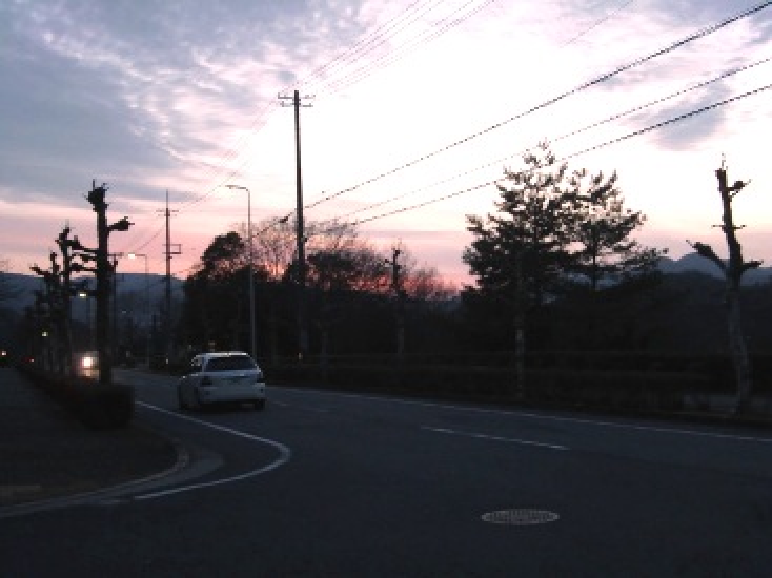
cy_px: 289
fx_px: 1026
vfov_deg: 31.5
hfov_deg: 41.3
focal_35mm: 46
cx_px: 386
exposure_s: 1/60
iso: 320
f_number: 3.3
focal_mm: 8.2
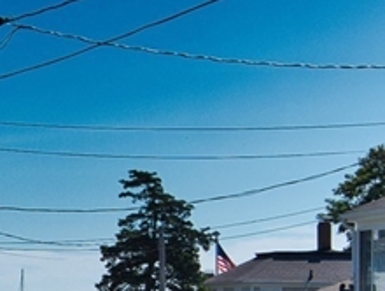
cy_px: 316
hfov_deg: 8.4
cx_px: -46
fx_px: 2586
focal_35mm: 232
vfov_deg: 6.4
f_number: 5.6
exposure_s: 1/1000
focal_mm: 25
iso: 100
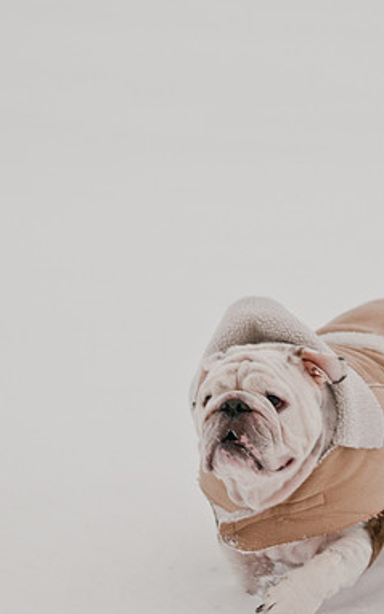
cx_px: 281
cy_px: 306
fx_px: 3882
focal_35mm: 232
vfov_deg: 9.0
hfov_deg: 5.7
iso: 200
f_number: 2.8
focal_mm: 100
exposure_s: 1/250
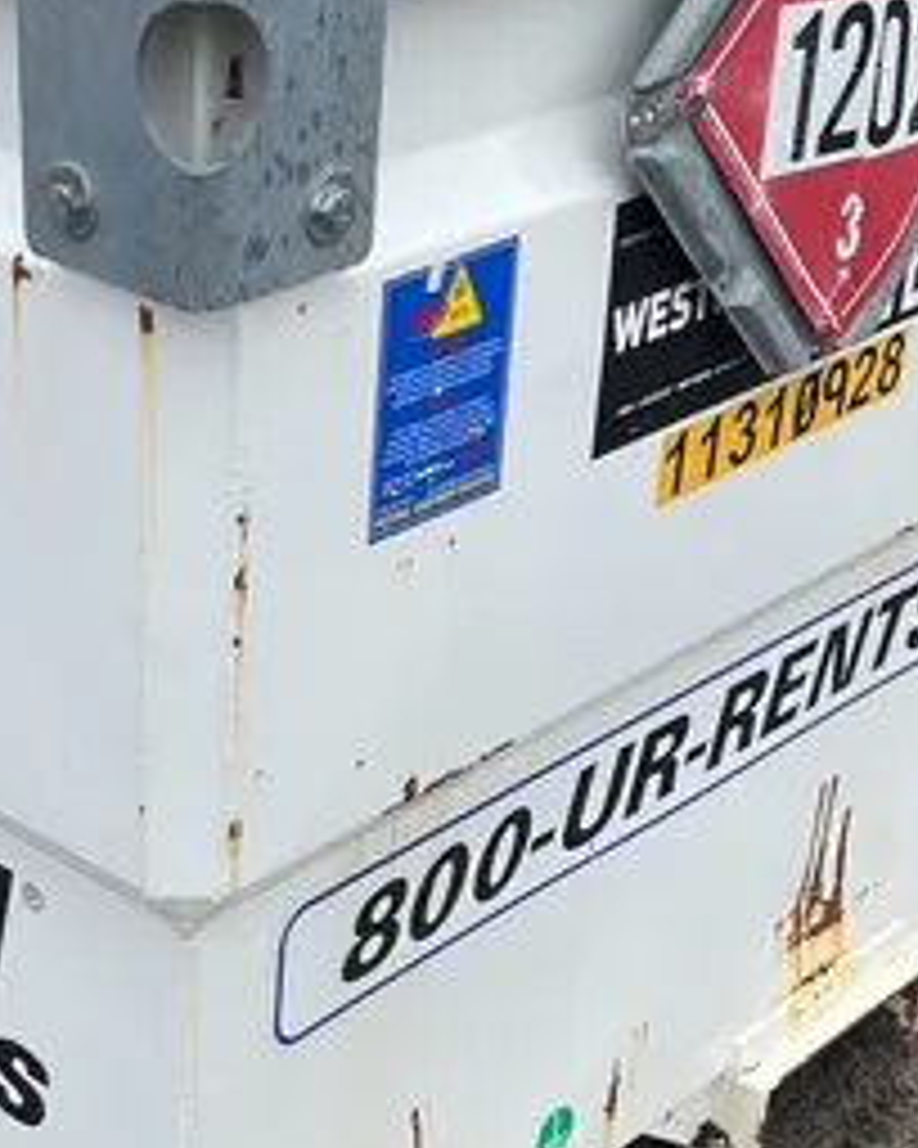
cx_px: 256
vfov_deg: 25.8
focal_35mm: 73
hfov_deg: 20.8
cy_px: 835
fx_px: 2479
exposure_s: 1/3135
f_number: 1.6
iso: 50
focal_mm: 5.1
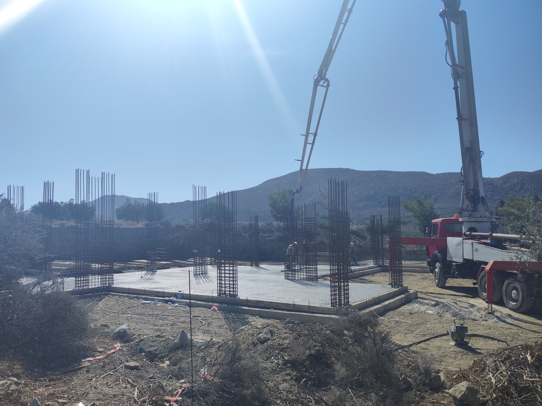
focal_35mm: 25
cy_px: 209
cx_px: 261
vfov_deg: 54.9
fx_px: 391
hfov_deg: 69.4
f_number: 1.69
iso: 50
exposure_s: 1/1854
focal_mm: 7.01
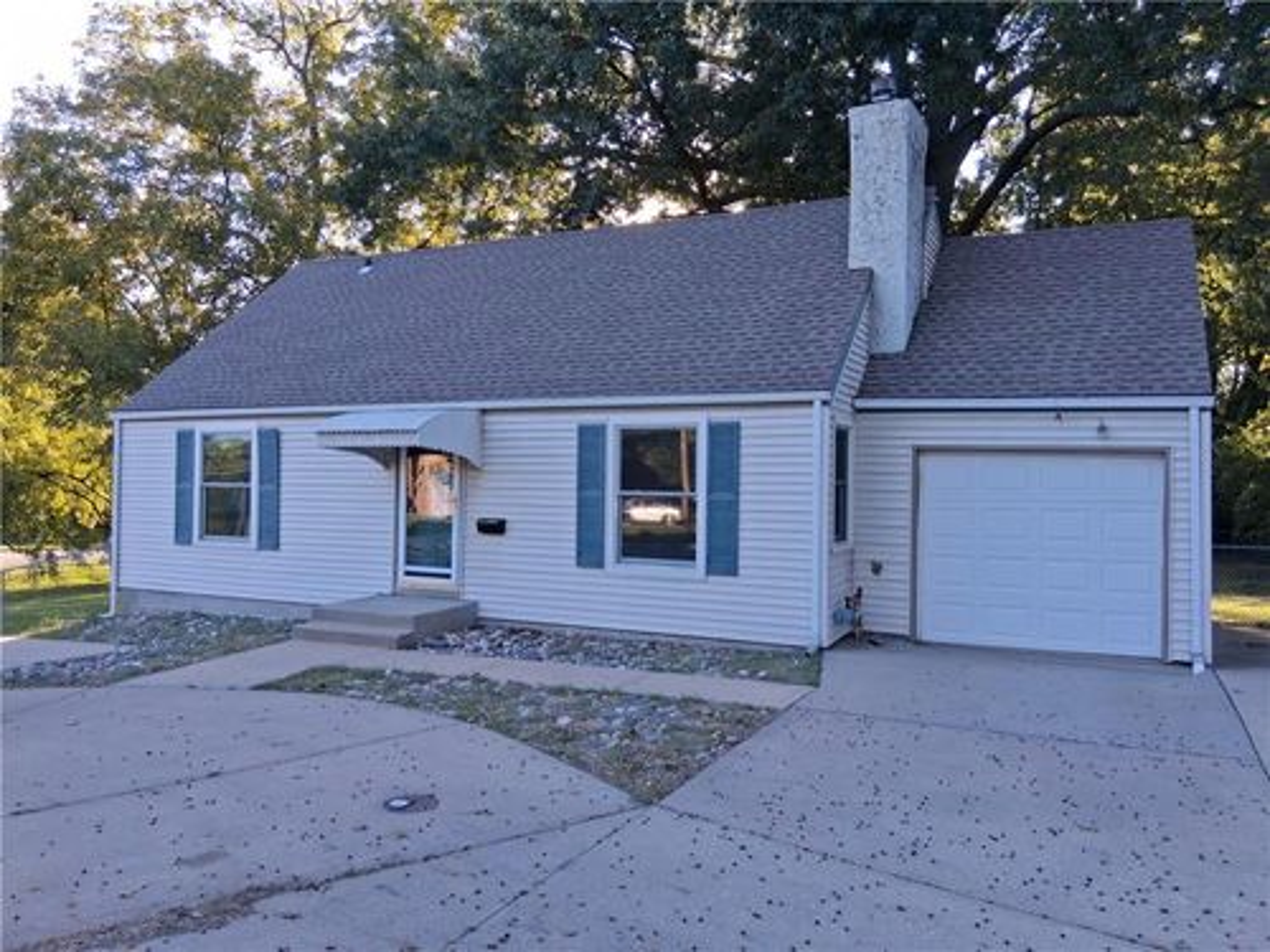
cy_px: 476
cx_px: 635
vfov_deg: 53.1
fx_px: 954
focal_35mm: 26
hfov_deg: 67.3
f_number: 1.8
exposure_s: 1/120
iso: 25
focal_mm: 3.98
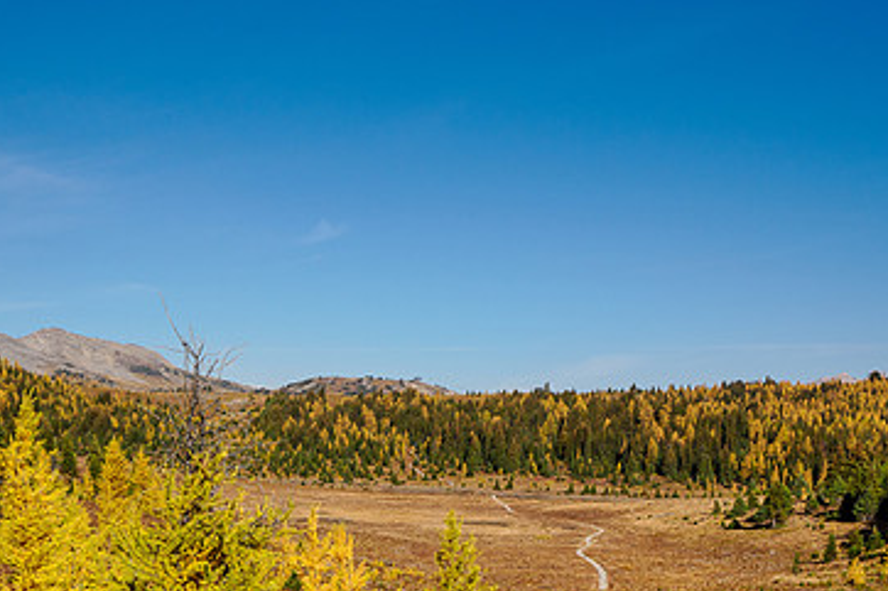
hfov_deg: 33.4
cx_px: 424
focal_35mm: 60
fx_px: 1479
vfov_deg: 22.2
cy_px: 511
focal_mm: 18
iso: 200
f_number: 8
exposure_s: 1/500
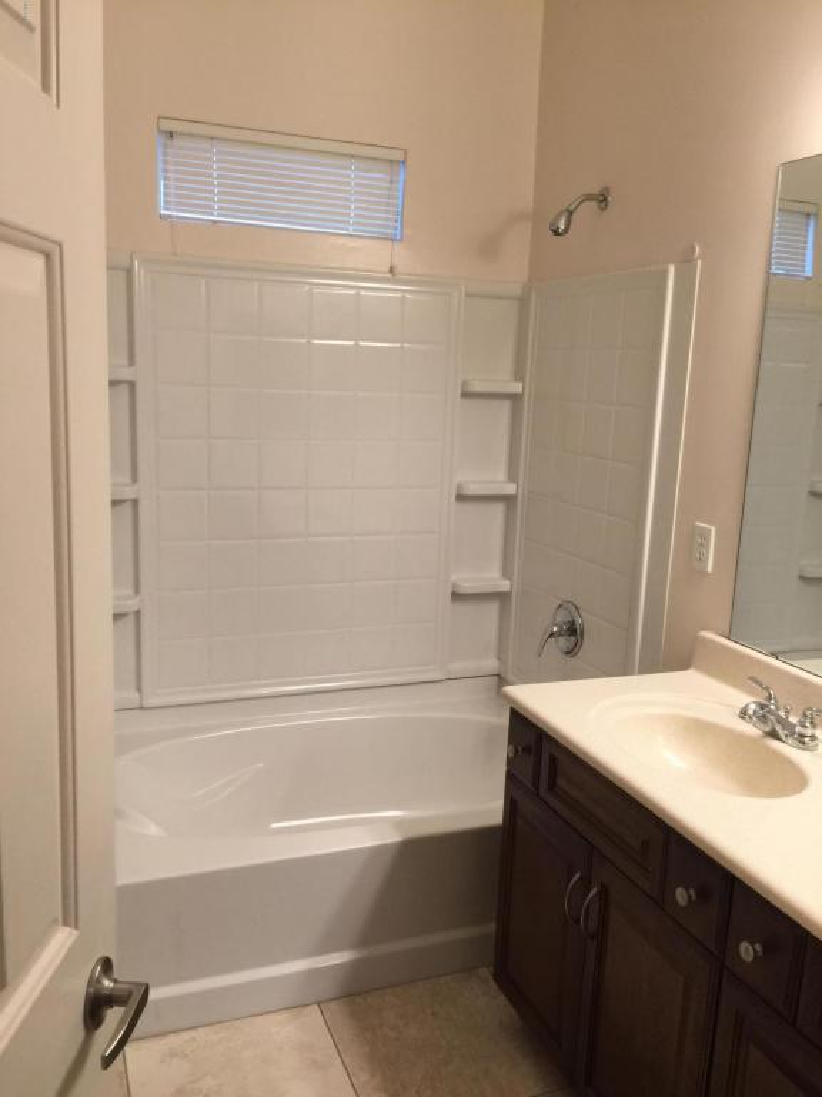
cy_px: 548
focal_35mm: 29
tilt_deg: -8.9
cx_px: 411
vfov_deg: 61.7
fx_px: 918
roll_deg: -2.3
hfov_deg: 48.2
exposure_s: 1/33
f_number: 2.2
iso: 50
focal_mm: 4.15
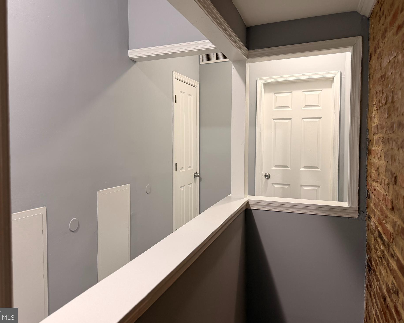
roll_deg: +0.0
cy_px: 158
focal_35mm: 26
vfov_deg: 54.9
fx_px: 311
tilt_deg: -3.2
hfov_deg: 65.9
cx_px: 187
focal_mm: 6.76
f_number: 1.78
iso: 250
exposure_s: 1/60
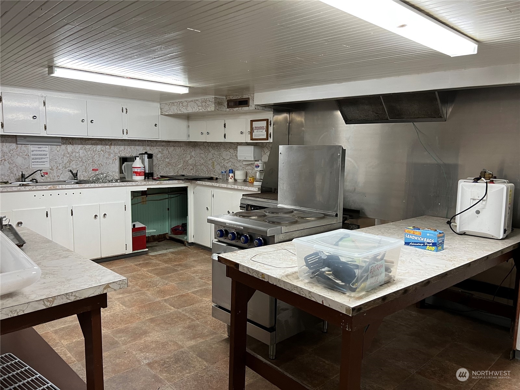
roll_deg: -2.1
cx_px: 260
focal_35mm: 26
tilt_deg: -7.7
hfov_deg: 67.3
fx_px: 391
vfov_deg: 53.1
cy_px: 195
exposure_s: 1/60
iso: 200
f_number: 1.5
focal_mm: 5.7
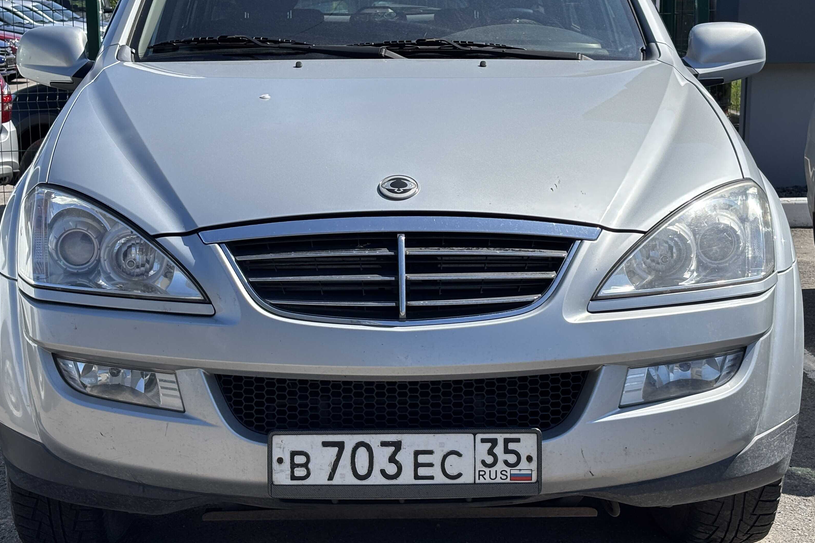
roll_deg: +1.1
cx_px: 395
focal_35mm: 69
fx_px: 1562
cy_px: 223
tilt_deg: -8.5
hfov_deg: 29.2
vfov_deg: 19.7
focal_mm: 5.96
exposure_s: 1/2710
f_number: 1.6
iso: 32
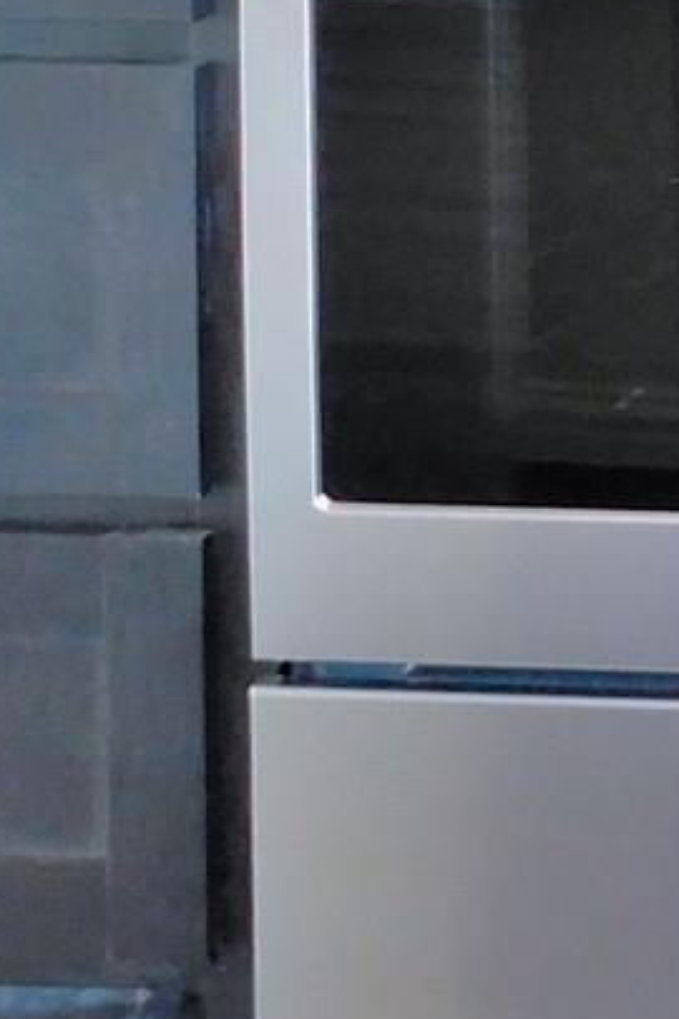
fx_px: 3423
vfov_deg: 15.9
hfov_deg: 9.8
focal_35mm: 121
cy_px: -393
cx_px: 1715
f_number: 3
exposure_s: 1/30
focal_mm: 4
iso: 280
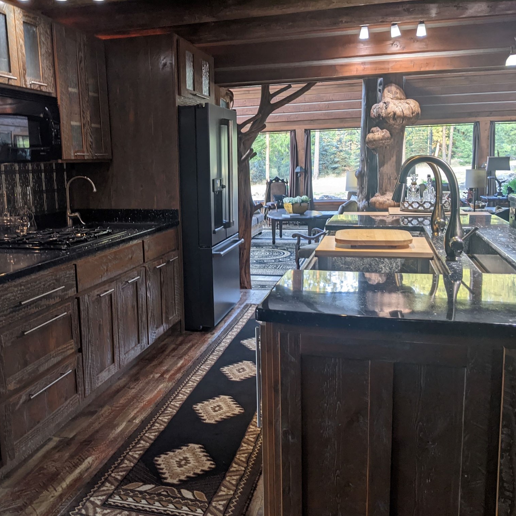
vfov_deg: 51.1
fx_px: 540
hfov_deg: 50.9
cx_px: 218
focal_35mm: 32
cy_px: 259
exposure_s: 1/24
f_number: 1.8
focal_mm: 4.44
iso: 48
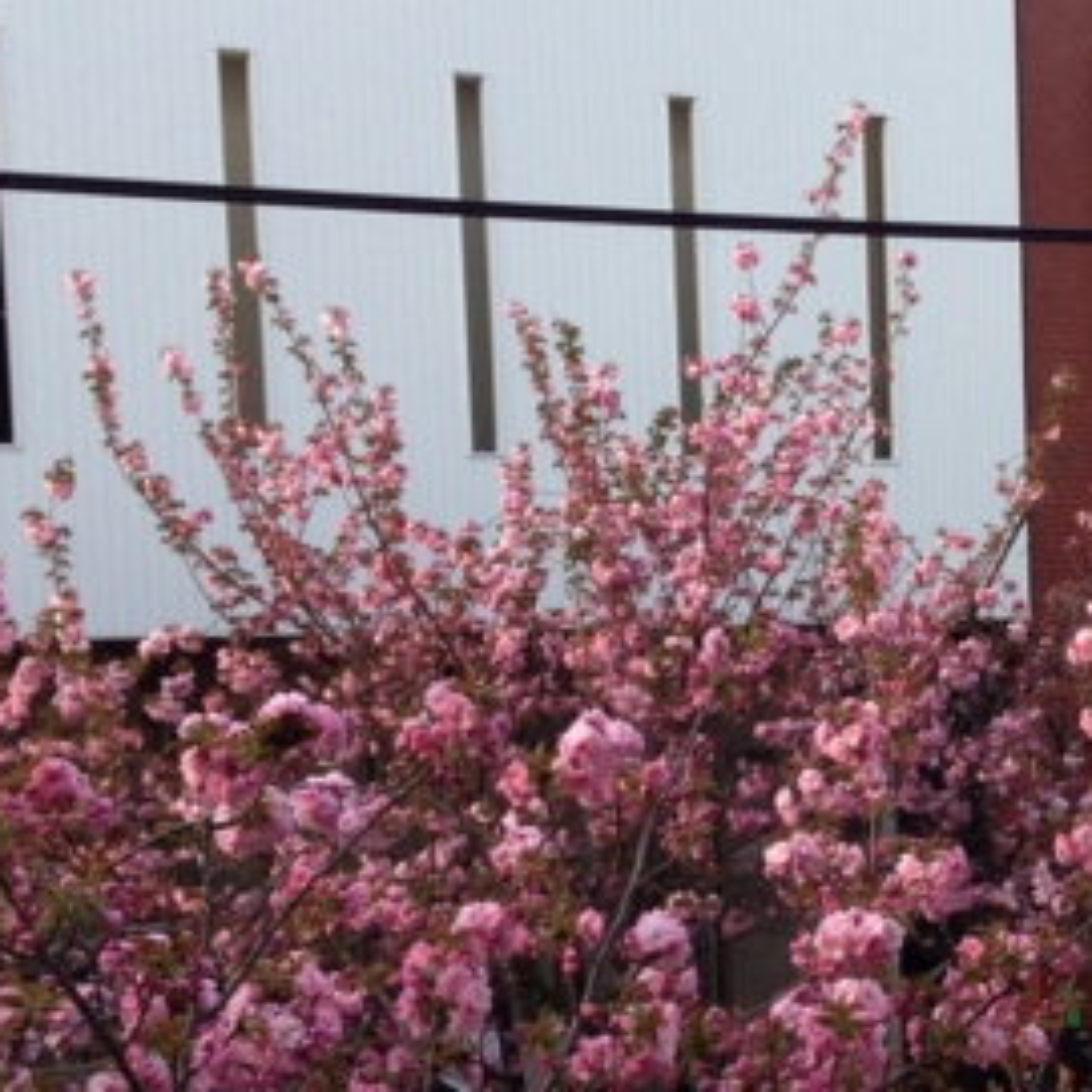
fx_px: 3069
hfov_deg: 19.1
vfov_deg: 20.0
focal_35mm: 86
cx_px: 1302
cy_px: 850
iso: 80
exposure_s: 1/120
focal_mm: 4.13
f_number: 2.4
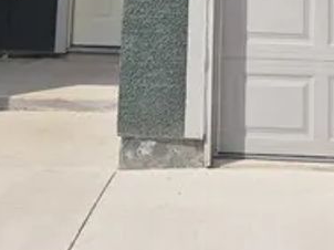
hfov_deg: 24.9
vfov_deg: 16.6
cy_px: -158
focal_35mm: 78
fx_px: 752
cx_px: 227
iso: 64
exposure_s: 1/7696
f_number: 1.8
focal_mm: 5.4
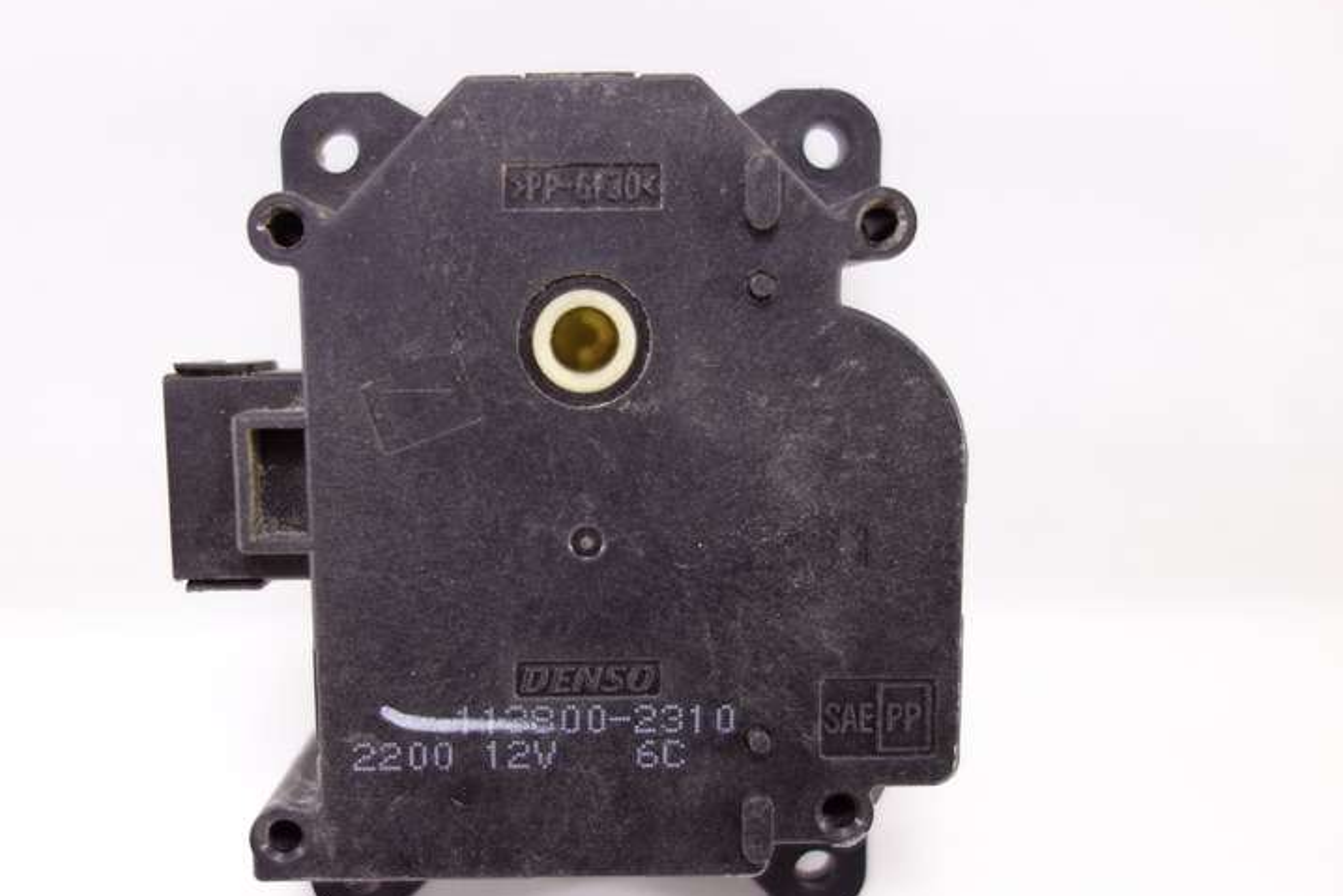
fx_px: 1194
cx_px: 589
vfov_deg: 41.1
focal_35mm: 32
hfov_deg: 58.5
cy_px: 461
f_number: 1.8
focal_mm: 10.4
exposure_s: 1/60
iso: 125
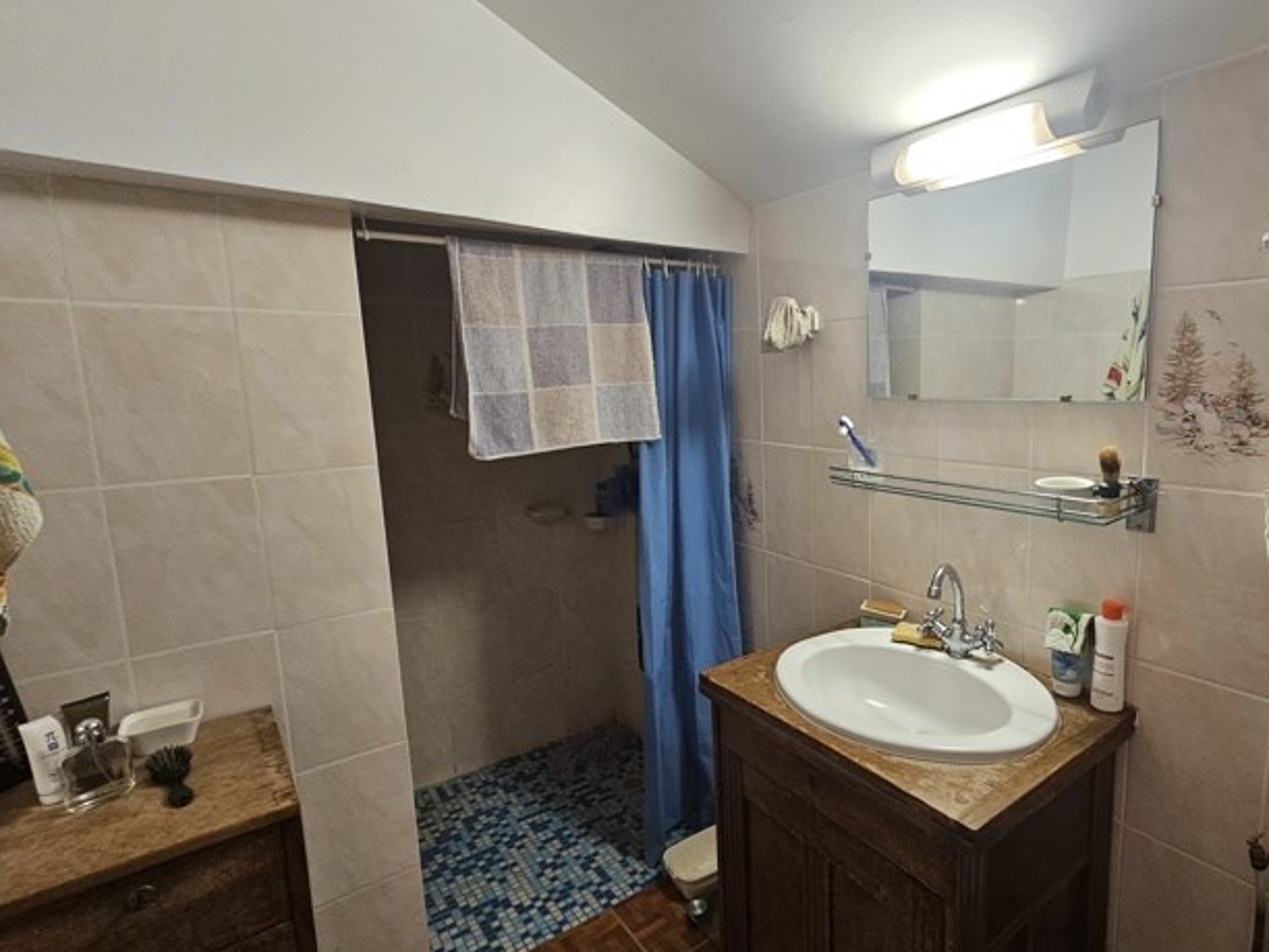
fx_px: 623
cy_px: 483
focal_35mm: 17
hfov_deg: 88.8
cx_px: 811
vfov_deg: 74.7
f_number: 2.2
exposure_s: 1/50
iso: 400
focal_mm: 2.2
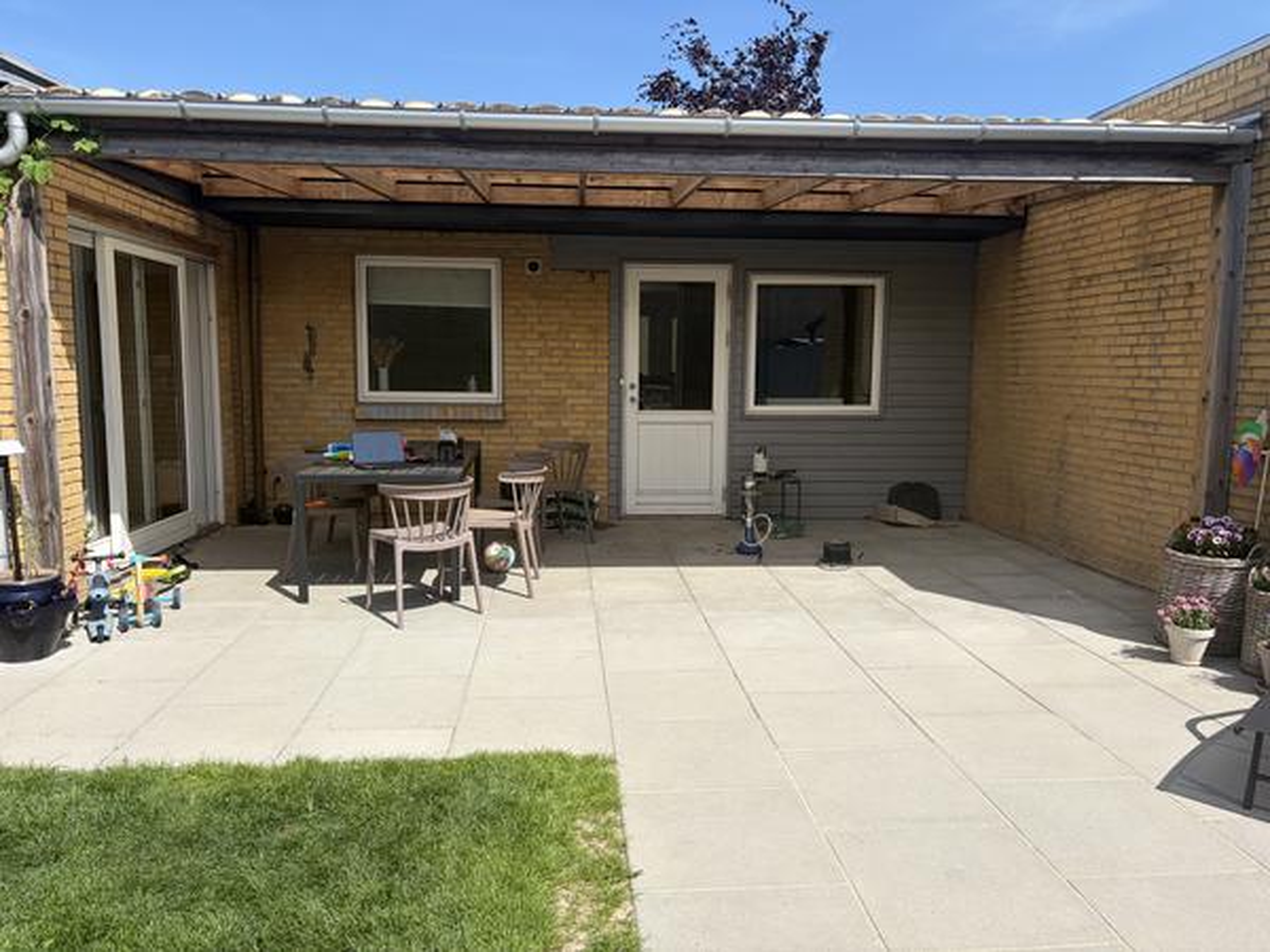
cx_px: 635
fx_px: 954
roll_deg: -0.6
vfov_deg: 53.1
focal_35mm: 26
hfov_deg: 67.3
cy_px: 476
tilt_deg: -6.2
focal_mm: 5.96
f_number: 1.6
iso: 50
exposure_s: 1/3831
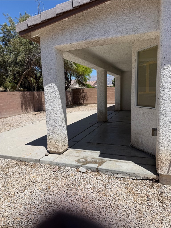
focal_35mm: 24
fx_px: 158
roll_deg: +2.8
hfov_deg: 56.8
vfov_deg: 71.6
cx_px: 86
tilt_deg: -7.9
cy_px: 114
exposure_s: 1/6711
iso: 80
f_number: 1.78
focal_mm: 6.76
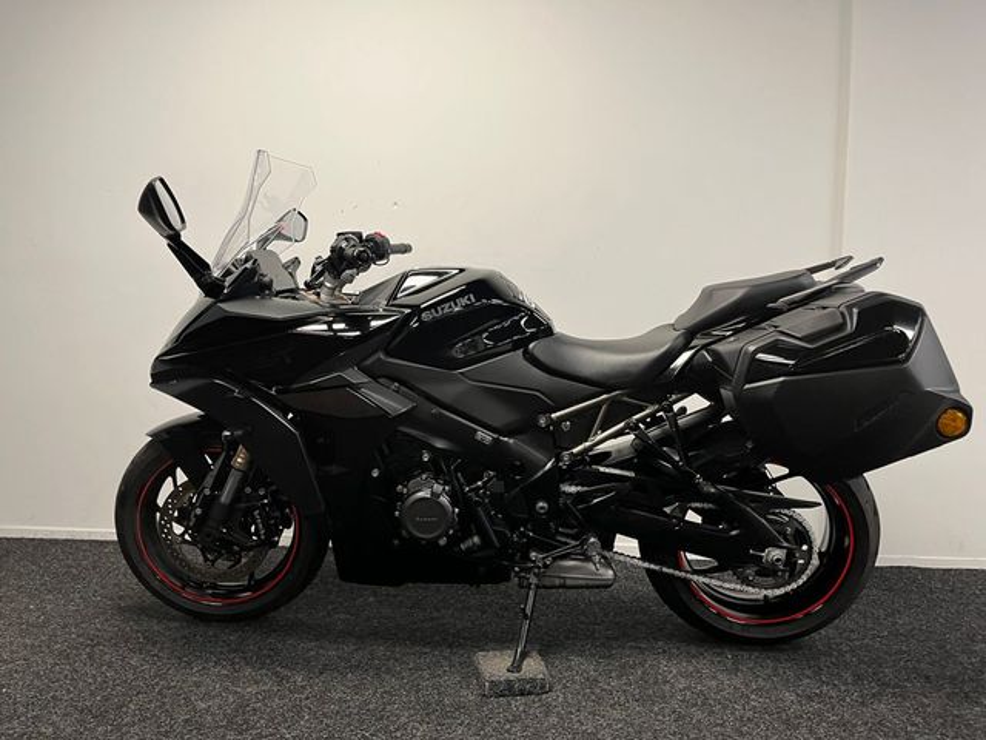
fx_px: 741
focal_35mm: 26
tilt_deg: -2.1
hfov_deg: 67.3
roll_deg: -1.1
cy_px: 370
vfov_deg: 53.1
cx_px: 493
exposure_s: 1/50
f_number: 1.6
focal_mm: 5.1
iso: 80
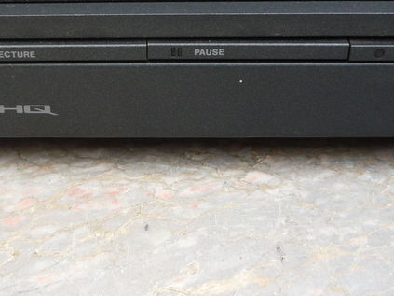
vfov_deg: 20.5
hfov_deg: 27.3
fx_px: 808
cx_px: 138
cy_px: 58
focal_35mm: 71
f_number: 3.5
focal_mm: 5.2
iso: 100
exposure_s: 1/100
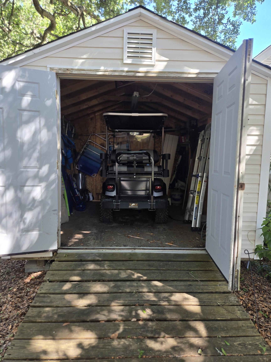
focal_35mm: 23
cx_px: 136
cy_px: 181
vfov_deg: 73.9
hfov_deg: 58.9
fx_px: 240
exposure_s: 1/120
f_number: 1.8
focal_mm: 5.4
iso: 40
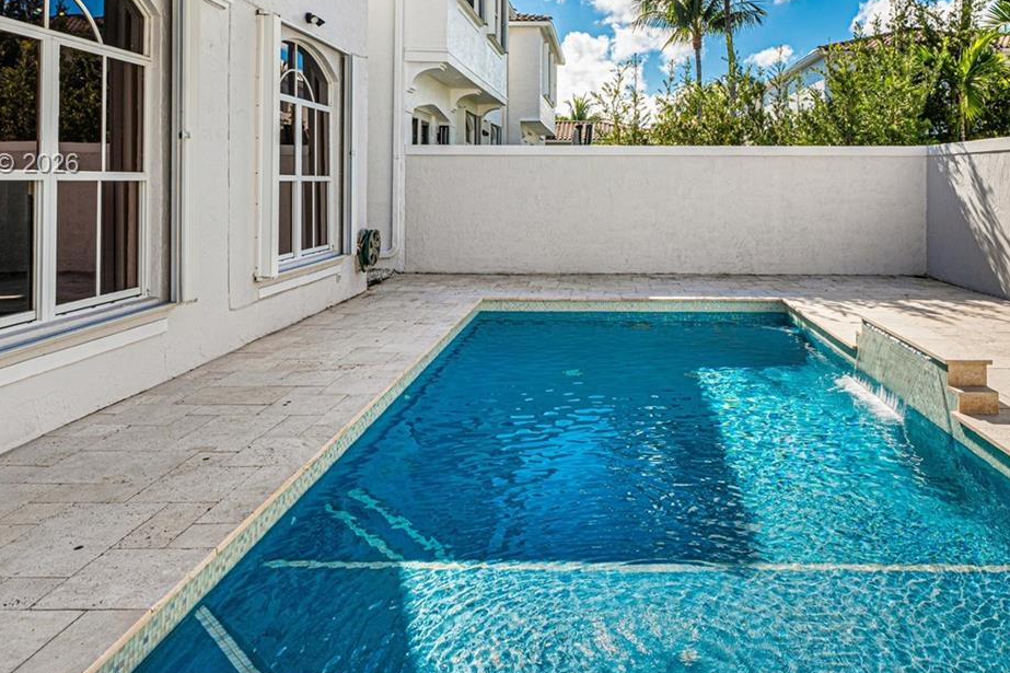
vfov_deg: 46.3
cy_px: 165
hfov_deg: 66.9
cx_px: 614
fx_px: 754
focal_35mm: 27
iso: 64
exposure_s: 1/160
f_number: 11
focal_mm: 15.5
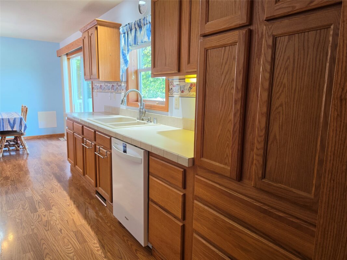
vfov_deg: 58.9
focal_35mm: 23
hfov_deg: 73.9
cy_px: 130
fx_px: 231
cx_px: 174
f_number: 1.4
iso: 100
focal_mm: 6.5
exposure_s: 1/120
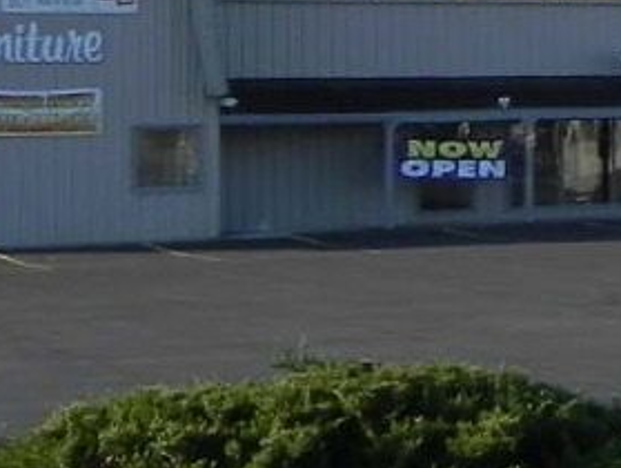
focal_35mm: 134
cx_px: 1182
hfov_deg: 13.0
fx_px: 2407
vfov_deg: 11.0
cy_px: 36
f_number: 6.3
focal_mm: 4.6
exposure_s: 1/290
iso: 160
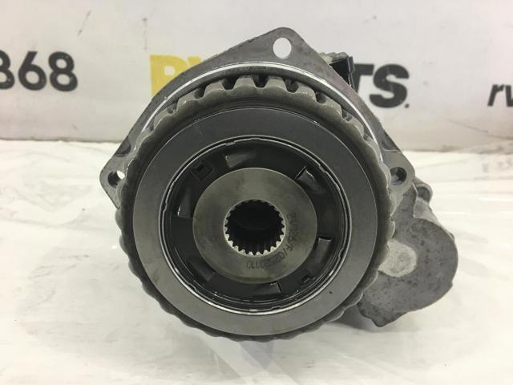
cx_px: 256
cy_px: 192
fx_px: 430
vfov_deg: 48.2
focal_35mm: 29
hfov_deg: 61.7
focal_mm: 4.15
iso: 25
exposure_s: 1/33
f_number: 2.2
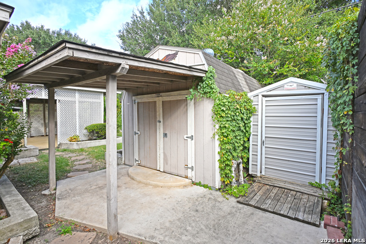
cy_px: 122
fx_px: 183
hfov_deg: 90.0
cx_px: 183
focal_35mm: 18
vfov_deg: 67.3
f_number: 5.6
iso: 64
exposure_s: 1/125
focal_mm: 12
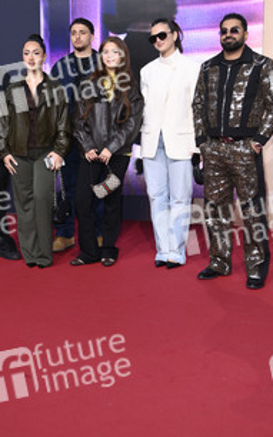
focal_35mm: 64
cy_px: 154
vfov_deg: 31.8
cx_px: 99
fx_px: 763
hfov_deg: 20.2
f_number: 5.6
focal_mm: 48
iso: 400
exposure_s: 1/250
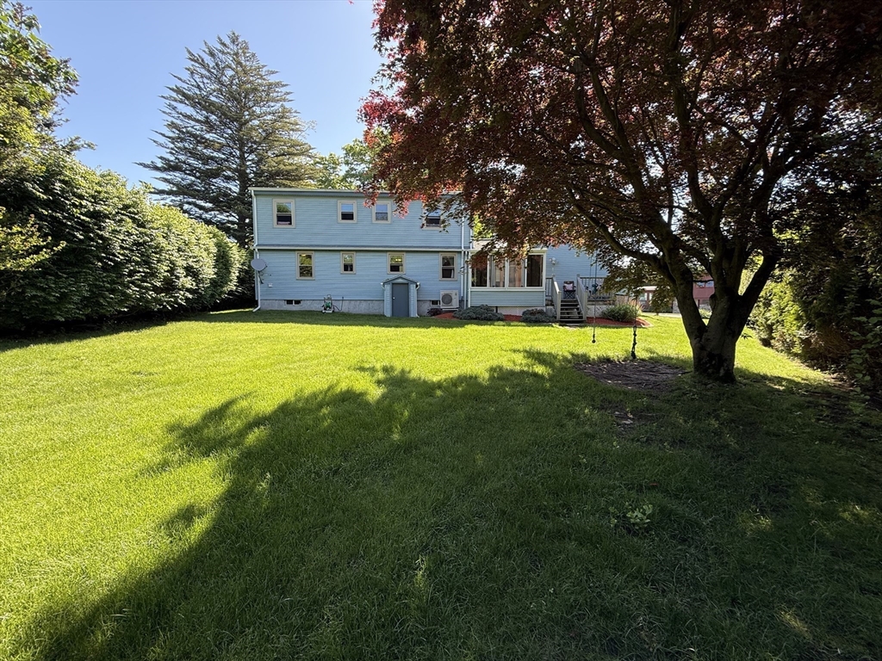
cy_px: 330
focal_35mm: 14
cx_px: 441
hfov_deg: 102.1
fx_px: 357
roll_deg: -0.2
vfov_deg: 85.7
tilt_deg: -3.1
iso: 50
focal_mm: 2.22
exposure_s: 1/293
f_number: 2.2
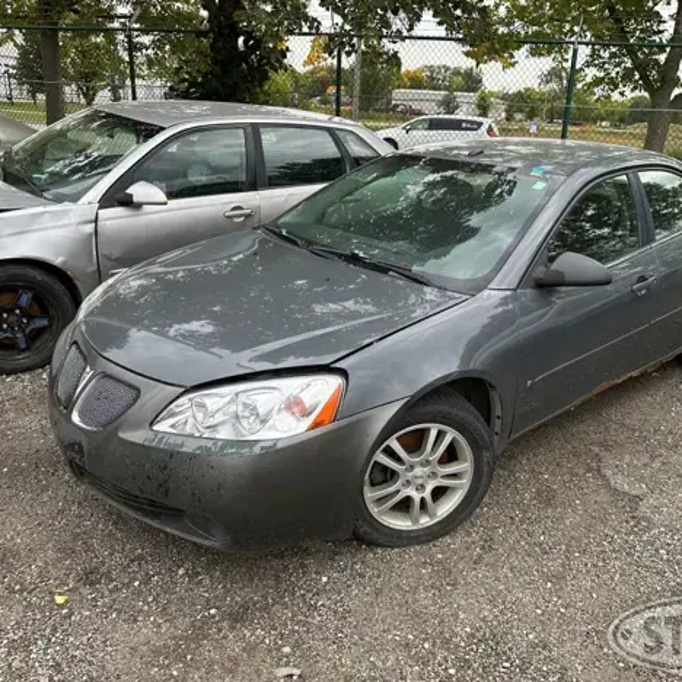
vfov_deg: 55.6
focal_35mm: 29
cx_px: 399
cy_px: 344
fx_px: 646
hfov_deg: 55.3
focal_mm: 6.86
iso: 80
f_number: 1.78
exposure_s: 1/935
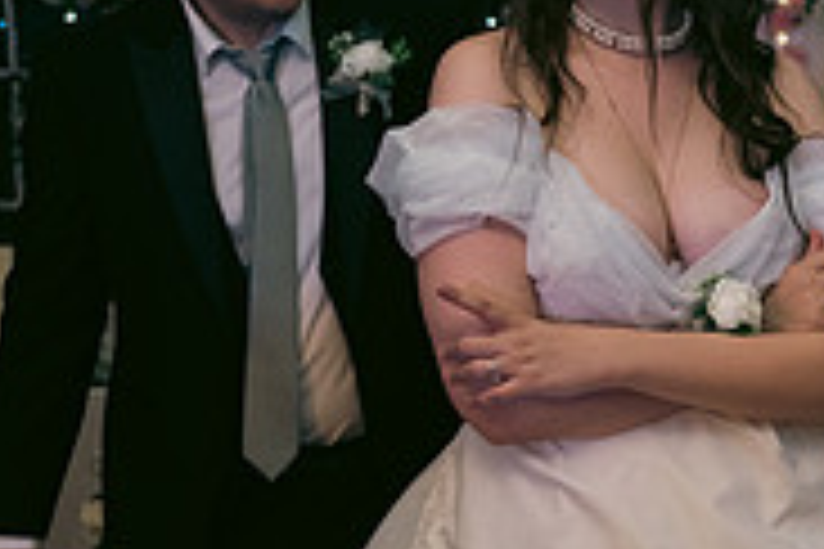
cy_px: 452
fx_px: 2609
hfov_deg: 17.3
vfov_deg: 12.0
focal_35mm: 114
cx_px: 932
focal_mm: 36
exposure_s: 1/160
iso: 800
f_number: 3.5
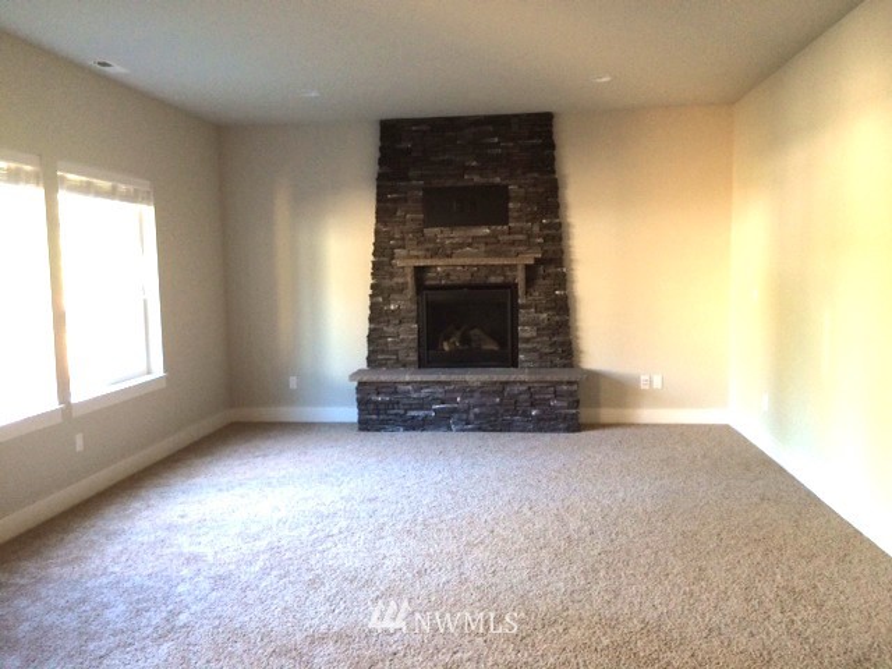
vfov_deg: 46.8
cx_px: 446
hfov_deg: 60.0
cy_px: 334
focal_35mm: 30
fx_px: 773
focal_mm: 4.12
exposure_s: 1/30
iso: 100
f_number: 2.2
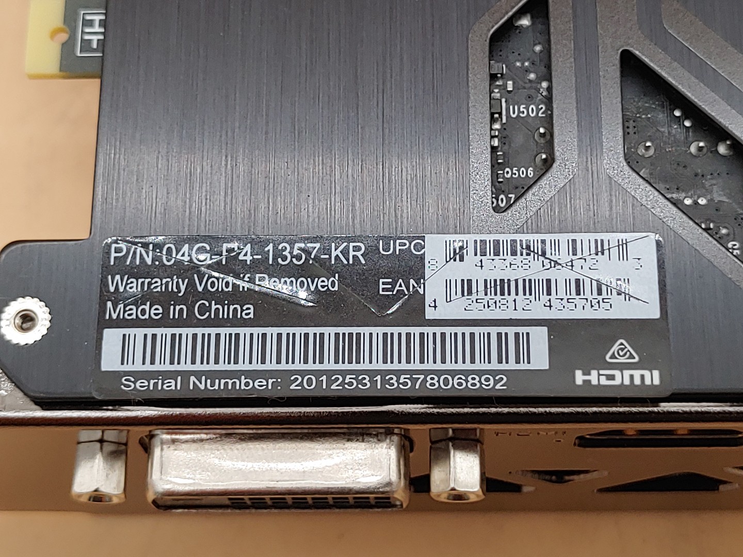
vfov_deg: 21.9
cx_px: 372
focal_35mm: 67
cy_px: 278
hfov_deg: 29.0
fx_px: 1438
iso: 50
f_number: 1.8
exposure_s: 1/98
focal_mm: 4.36
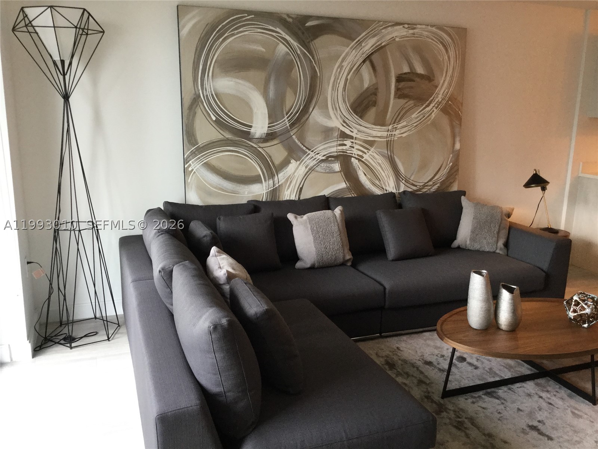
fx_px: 536
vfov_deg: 45.4
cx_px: 299
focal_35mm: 31
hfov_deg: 58.4
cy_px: 224
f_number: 2.4
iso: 64
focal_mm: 3.3
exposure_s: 1/30
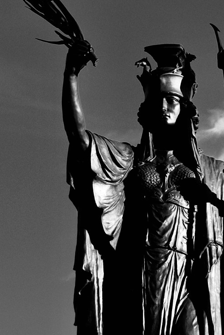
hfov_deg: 5.1
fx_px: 2539
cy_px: 243
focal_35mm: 272
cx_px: 147
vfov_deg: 7.6
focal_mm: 85
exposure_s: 1/80
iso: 100
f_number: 8
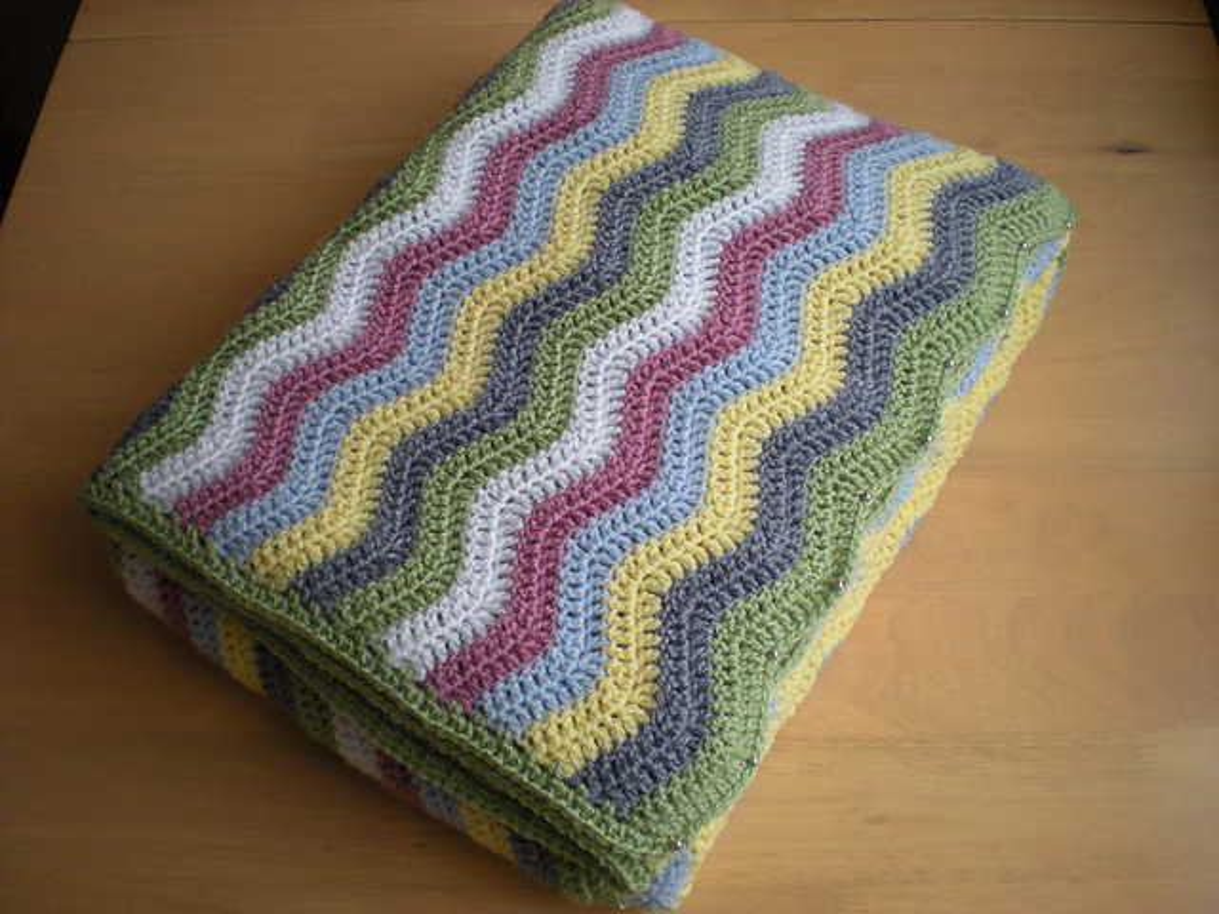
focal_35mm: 38
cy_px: 457
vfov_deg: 37.7
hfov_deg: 49.0
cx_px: 610
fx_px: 1338
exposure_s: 1/60.1
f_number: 3.1
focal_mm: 6.3
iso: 194
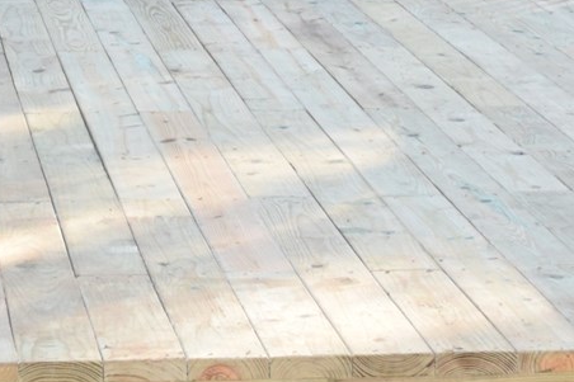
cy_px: -348
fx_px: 3561
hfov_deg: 9.2
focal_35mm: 223
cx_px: 188
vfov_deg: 6.0
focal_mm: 31
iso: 640
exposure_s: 1/125
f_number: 5.6
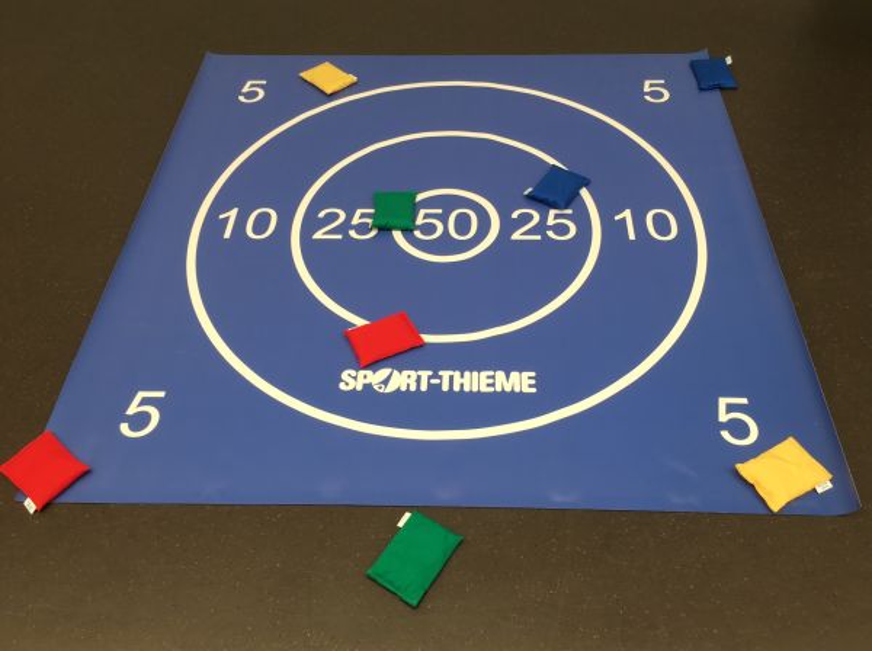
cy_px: 326
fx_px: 729
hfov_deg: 61.7
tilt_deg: -50.4
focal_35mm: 29
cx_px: 436
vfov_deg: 48.1
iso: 25
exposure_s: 1/108
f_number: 2.2
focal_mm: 4.15
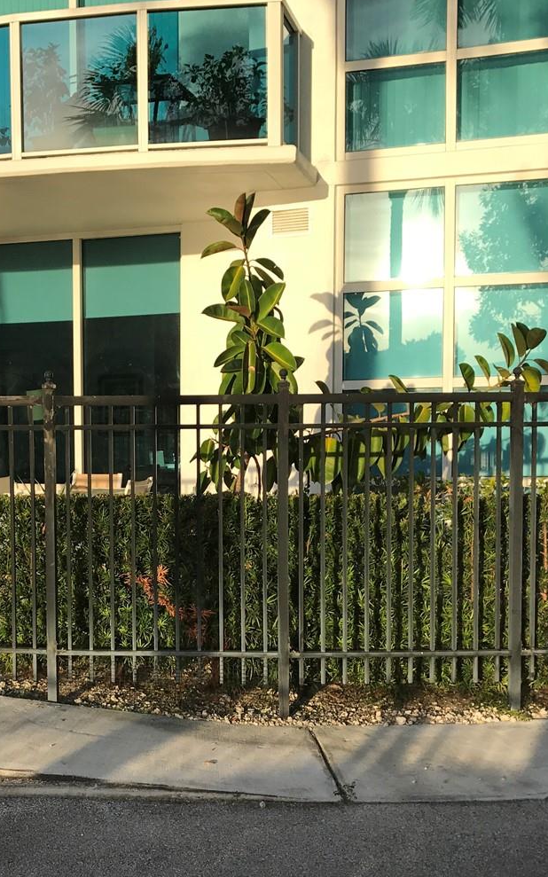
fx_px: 1147
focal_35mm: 48
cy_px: 515
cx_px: 105
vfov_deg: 41.7
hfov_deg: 26.3
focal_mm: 3.99
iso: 20
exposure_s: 1/1168
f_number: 1.8
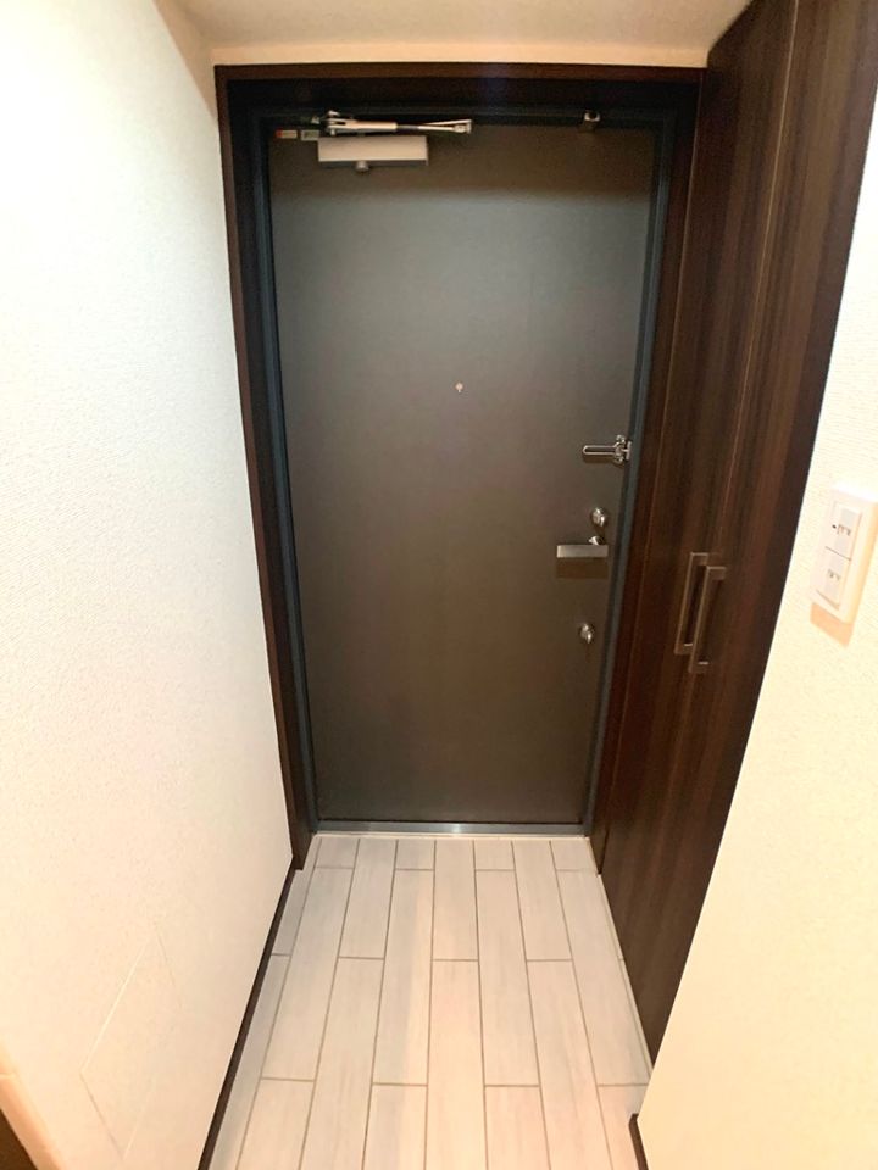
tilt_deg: -19.9
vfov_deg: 67.3
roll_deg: -0.6
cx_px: 439
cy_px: 585
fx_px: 879
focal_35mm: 26
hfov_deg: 53.1
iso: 400
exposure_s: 1/33
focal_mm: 4.25
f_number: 1.8
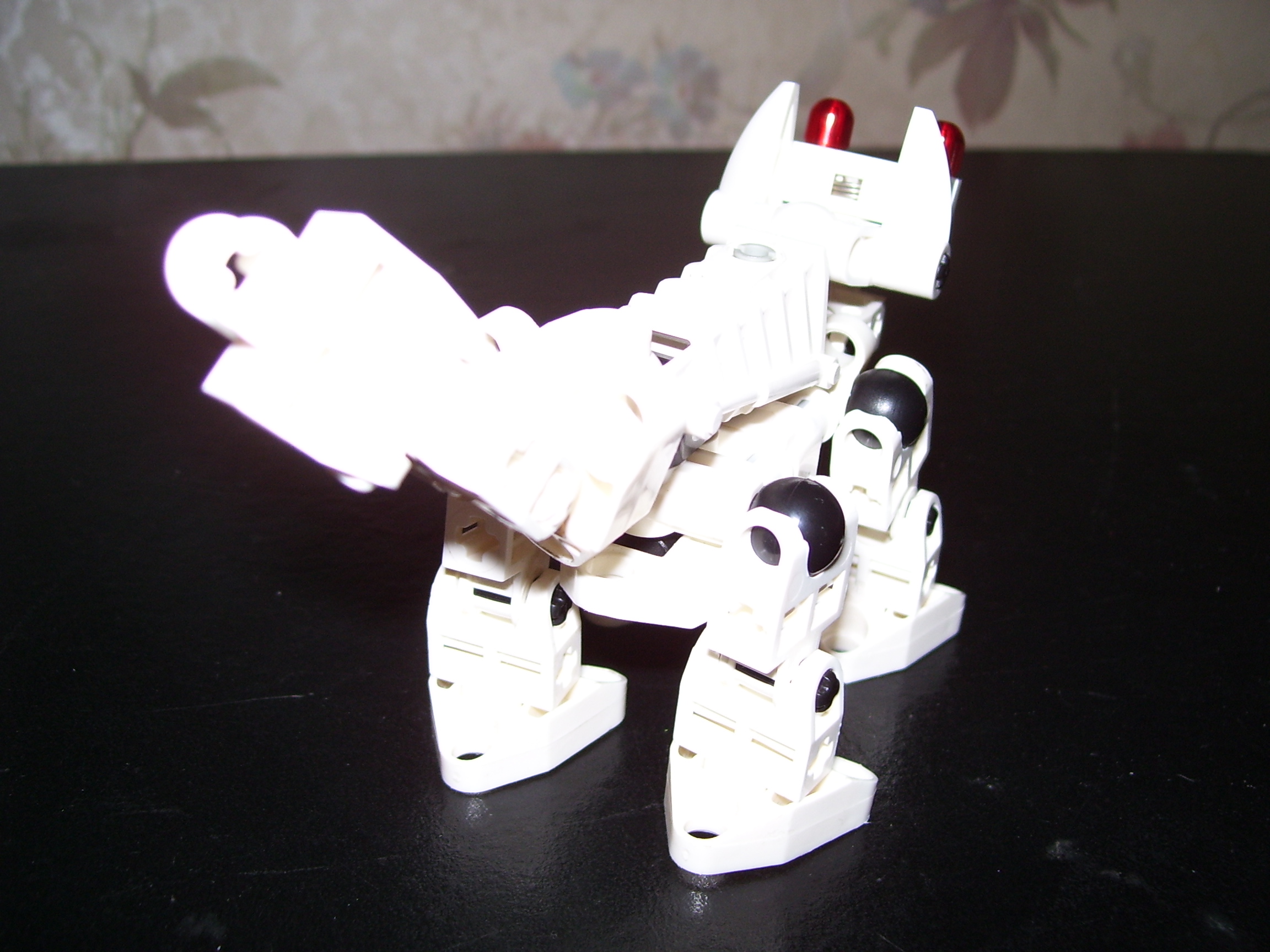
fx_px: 1321
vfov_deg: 39.7
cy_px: 476
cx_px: 635
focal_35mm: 36
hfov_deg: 51.4
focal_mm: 6
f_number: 2.7
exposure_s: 1/60
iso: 80
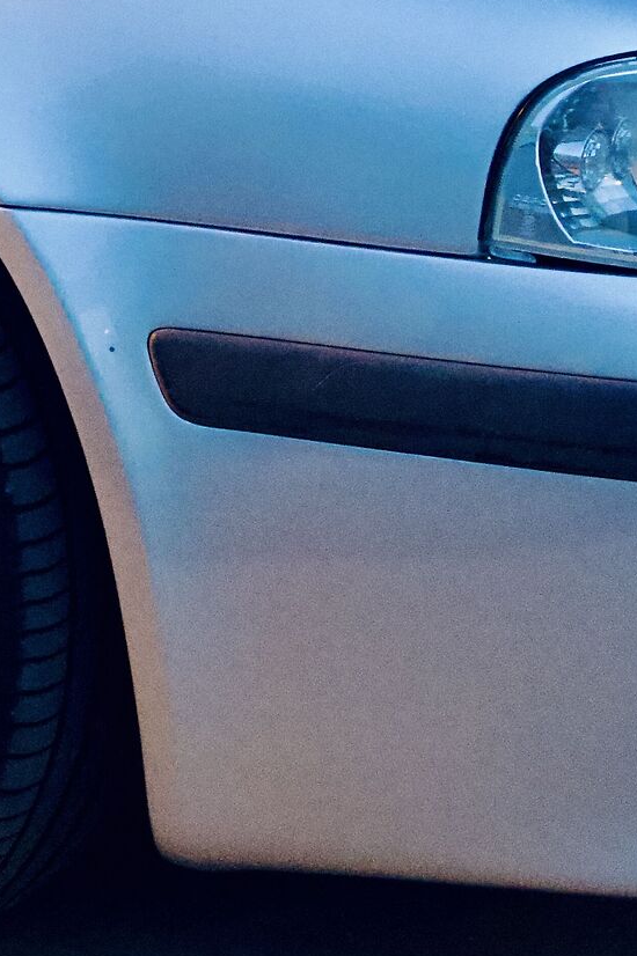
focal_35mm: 126
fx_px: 3359
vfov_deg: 16.1
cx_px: -266
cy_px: 222
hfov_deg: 10.5
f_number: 4.5
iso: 6400
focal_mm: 29
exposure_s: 1/125
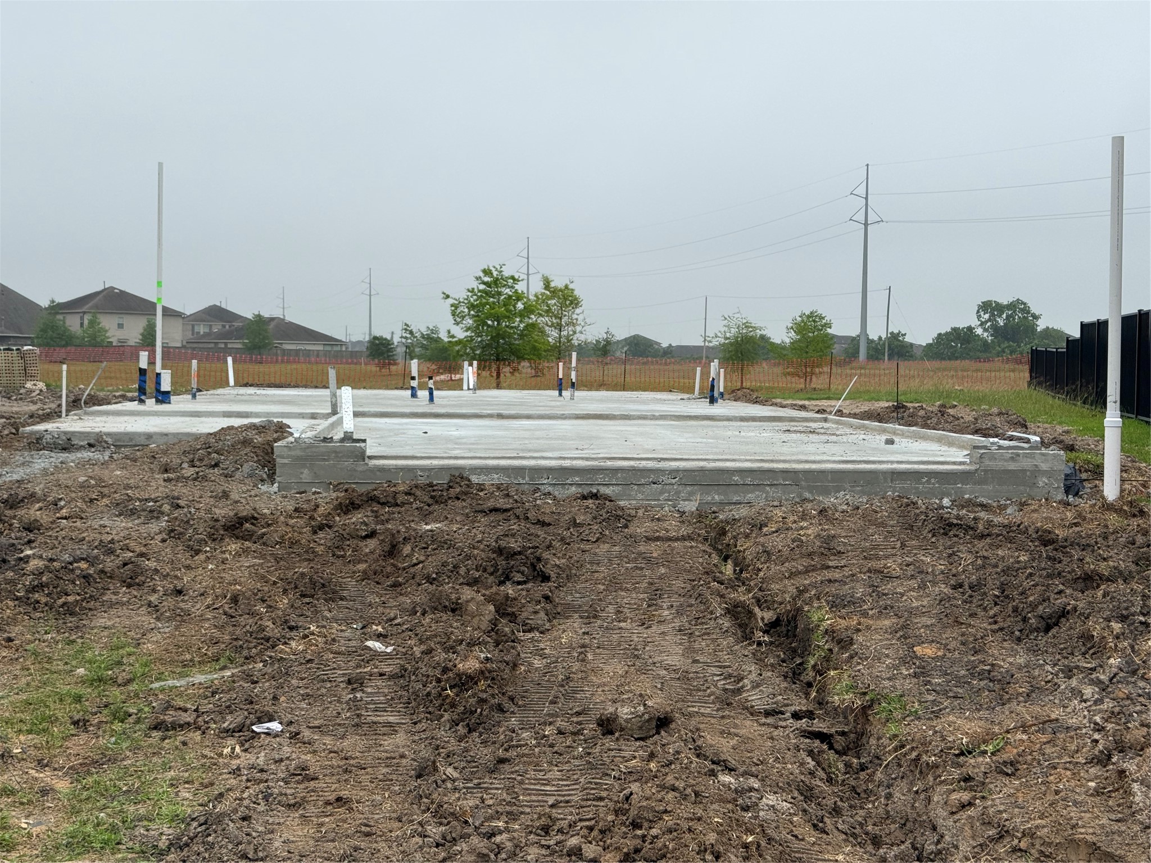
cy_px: 432
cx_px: 576
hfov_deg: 39.7
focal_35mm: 48
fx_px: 1596
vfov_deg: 30.3
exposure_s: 1/762
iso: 64
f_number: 1.78
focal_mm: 6.76
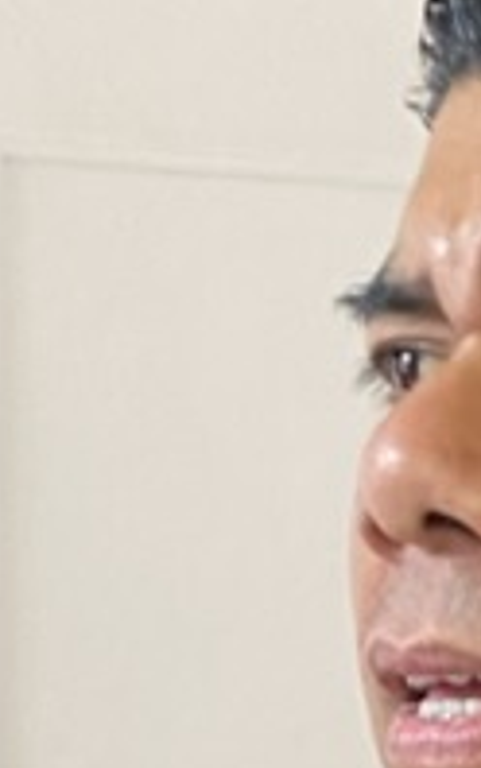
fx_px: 3791
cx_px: 481
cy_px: 896
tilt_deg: +0.3
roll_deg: -2.0
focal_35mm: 181
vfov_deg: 11.4
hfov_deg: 7.2
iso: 200
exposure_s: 1/60
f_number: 1.8
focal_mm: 4.25
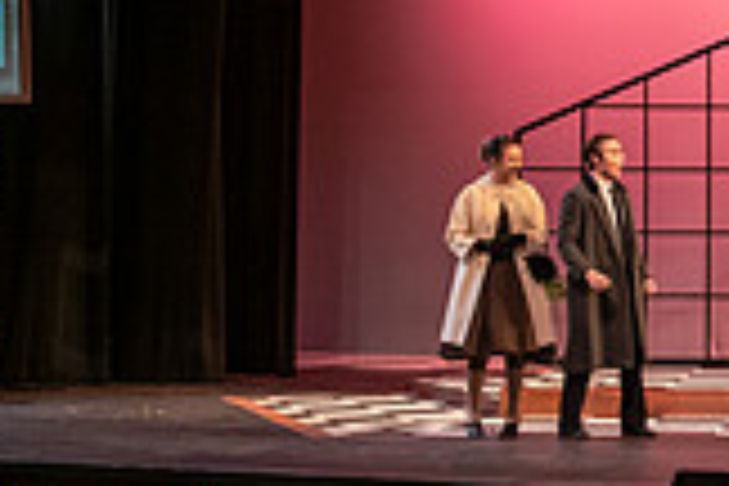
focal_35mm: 104
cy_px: 164
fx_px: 2106
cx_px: 986
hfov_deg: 18.1
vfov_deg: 13.1
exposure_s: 1/200
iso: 2500
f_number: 3.2
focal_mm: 29
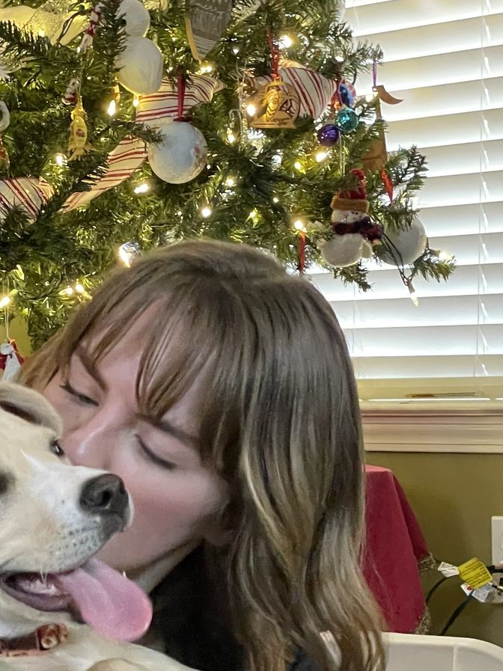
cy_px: 632
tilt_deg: -9.5
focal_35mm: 99
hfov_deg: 14.9
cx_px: 132
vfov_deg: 19.4
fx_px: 1919
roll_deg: +1.9
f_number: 2
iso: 1000
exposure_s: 1/30
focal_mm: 6
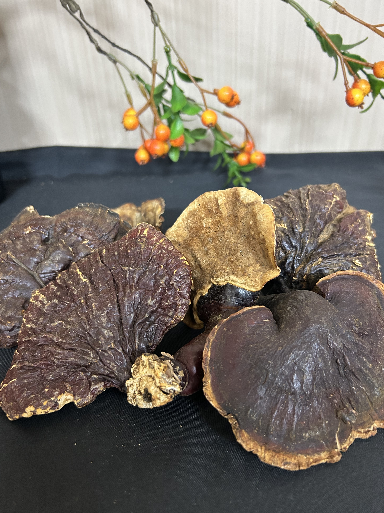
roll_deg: +3.1
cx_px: 190
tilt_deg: -34.6
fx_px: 399
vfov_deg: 65.3
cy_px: 262
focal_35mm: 27
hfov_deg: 51.4
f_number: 1.5
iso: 400
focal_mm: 5.7
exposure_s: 1/50
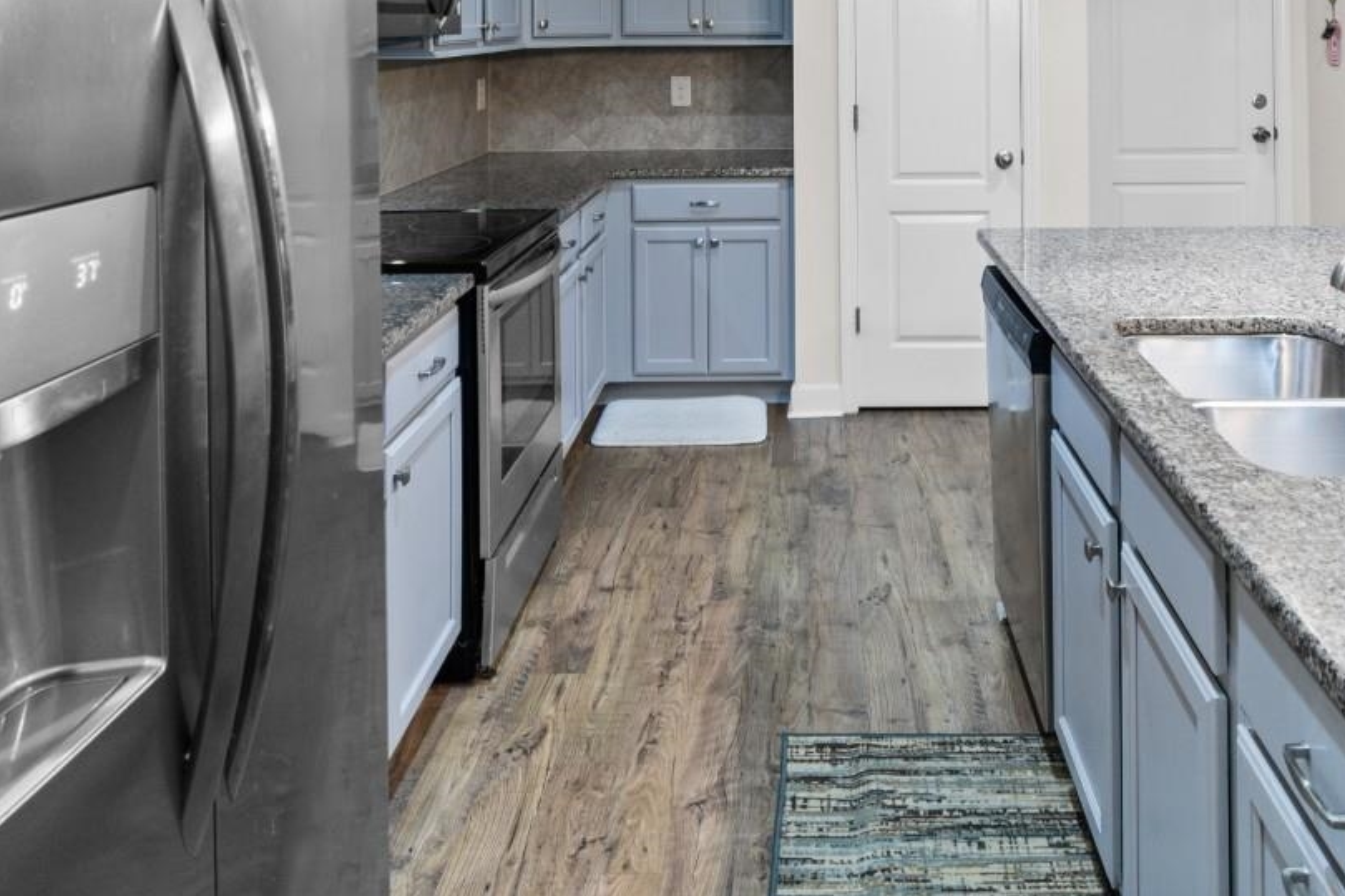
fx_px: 1121
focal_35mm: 30
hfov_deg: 61.4
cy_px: 3
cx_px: 810
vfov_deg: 38.7
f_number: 4.5
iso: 100
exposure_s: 1/3
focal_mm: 10
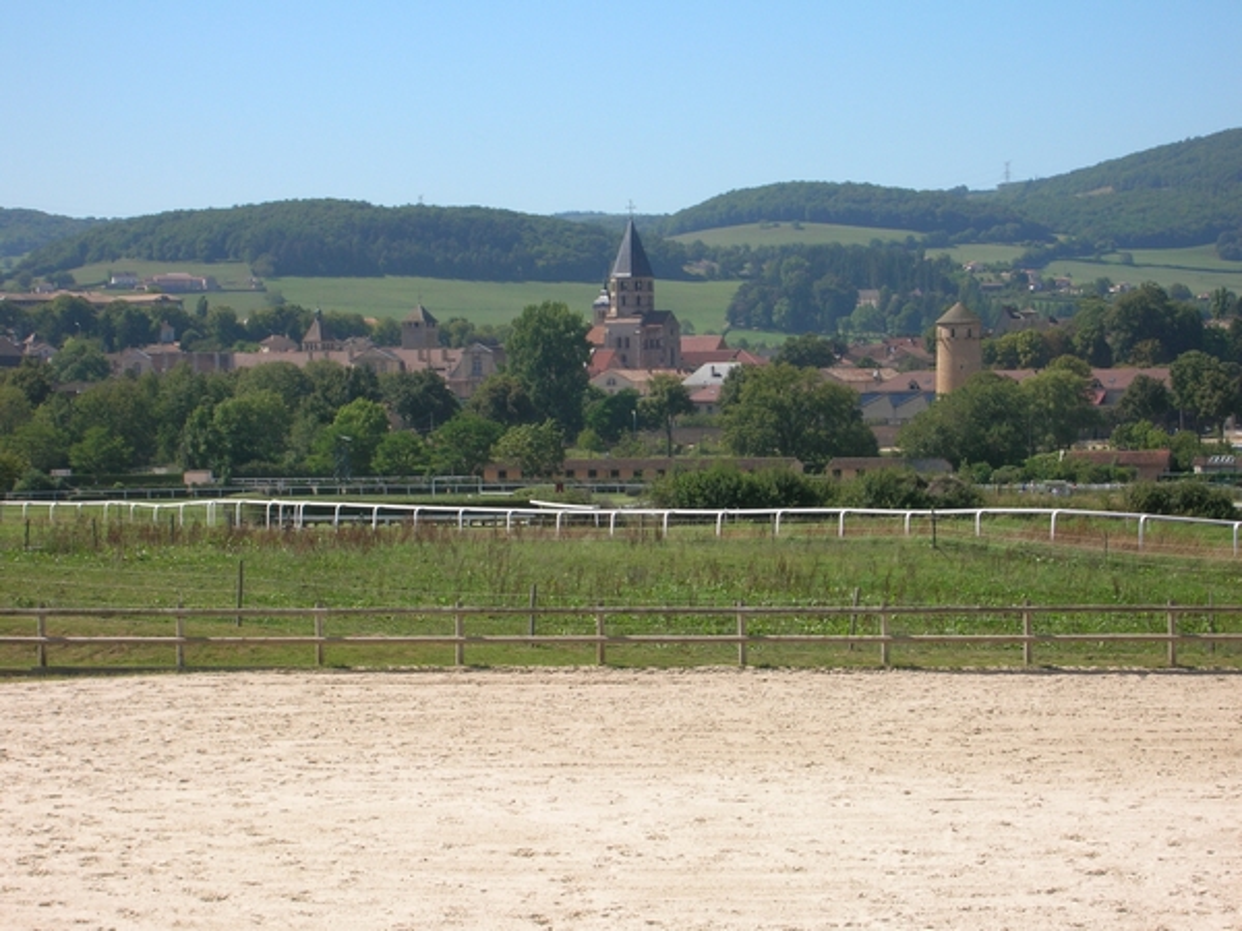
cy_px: 466
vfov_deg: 14.5
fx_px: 3660
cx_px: 621
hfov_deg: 19.3
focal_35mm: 102
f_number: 8.2
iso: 50
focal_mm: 17.1
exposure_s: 1/119
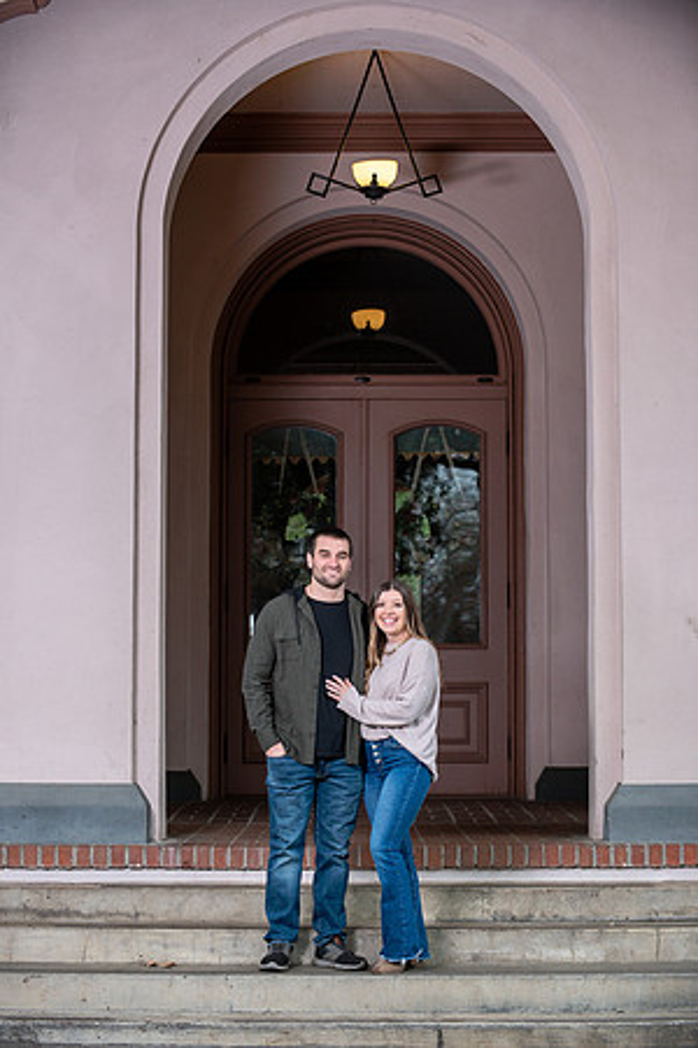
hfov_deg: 17.1
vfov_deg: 25.4
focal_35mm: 80
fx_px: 2326
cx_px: 349
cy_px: 524
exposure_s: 1/60
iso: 200
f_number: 4
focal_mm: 80
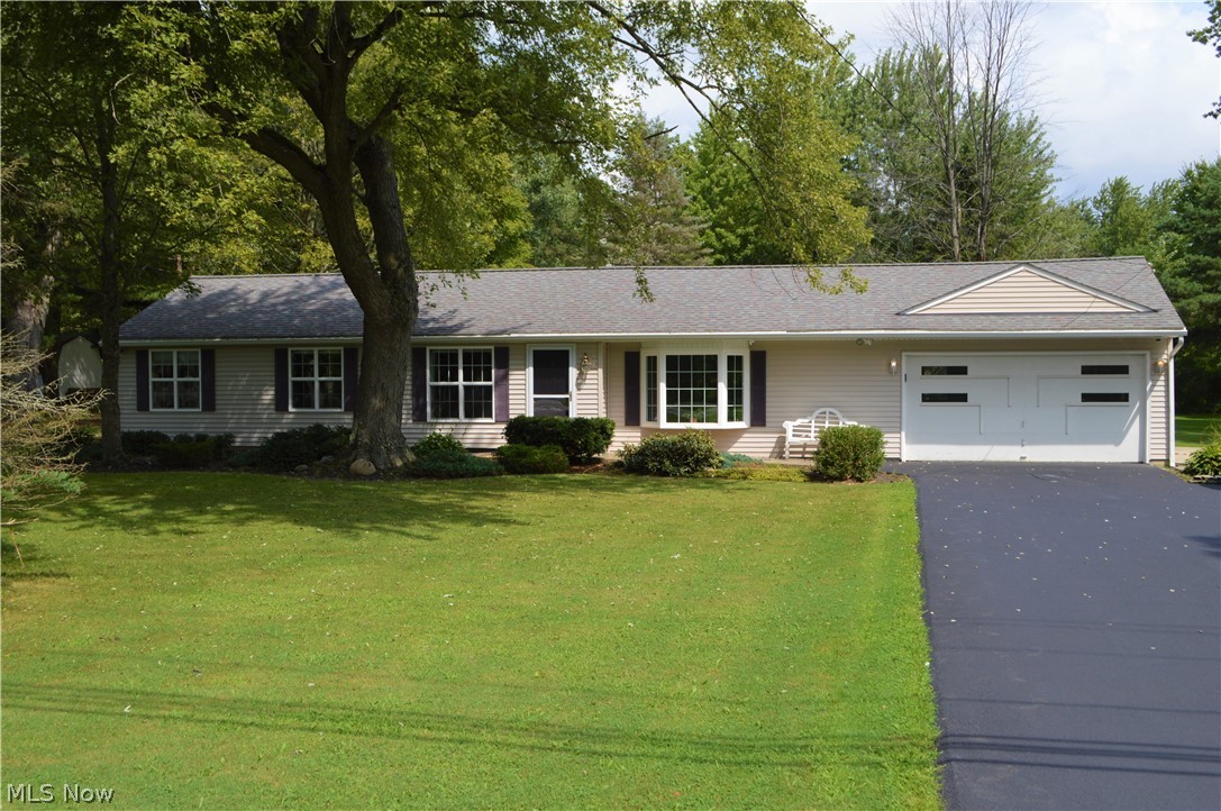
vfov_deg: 36.8
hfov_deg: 53.2
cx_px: 610
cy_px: 406
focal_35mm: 36
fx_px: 1220
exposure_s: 1/250
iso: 100
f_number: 8
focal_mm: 24
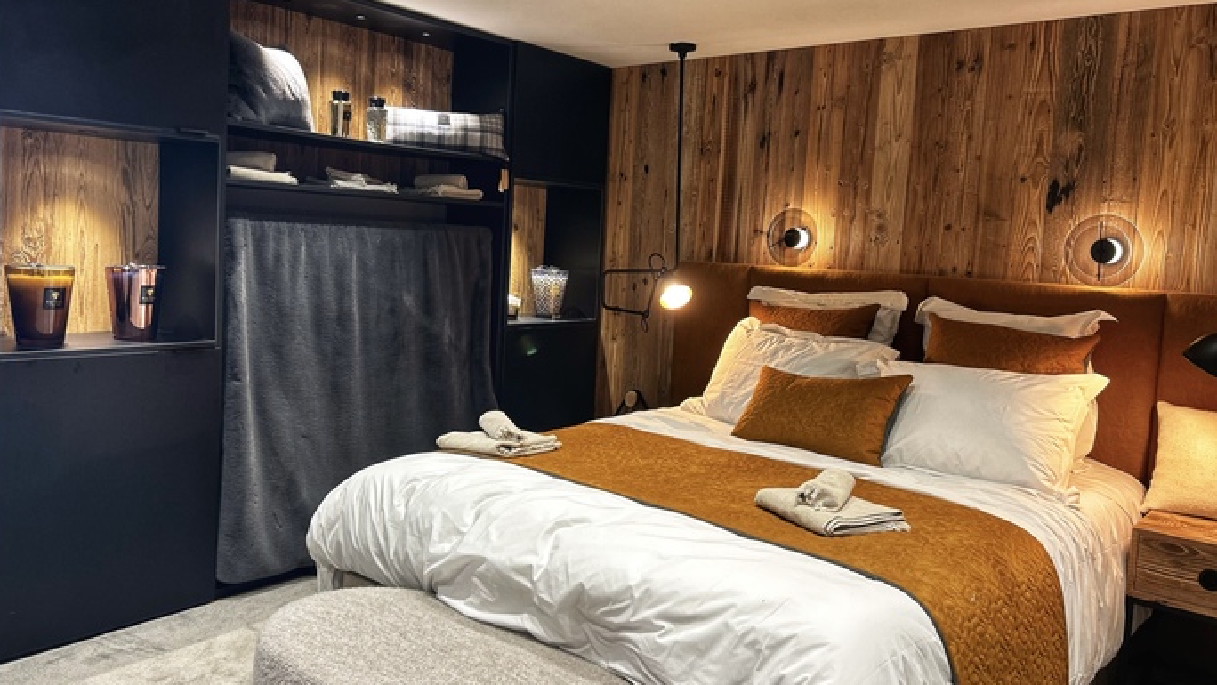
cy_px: 319
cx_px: 603
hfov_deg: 66.1
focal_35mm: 29
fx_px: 936
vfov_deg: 40.2
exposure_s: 1/50
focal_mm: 5.7
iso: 64
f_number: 1.5
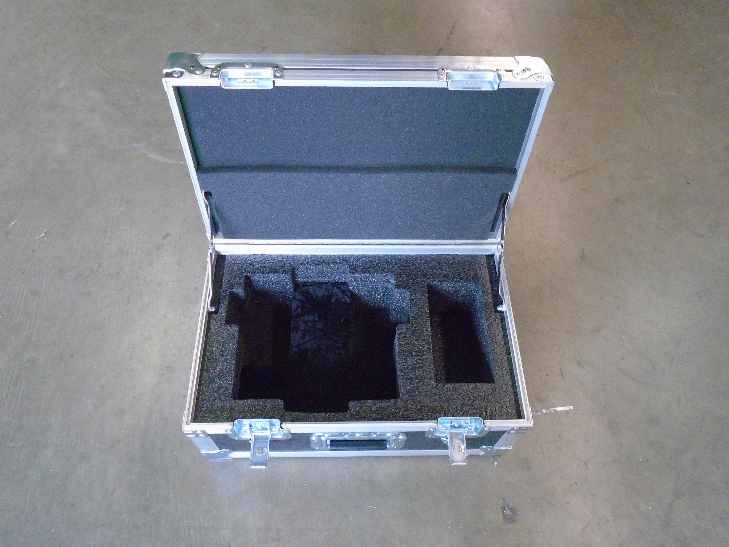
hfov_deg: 67.3
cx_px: 364
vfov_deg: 53.1
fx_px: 548
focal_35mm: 26
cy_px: 274
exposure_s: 1/80
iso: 800
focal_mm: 4.6
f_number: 3.2
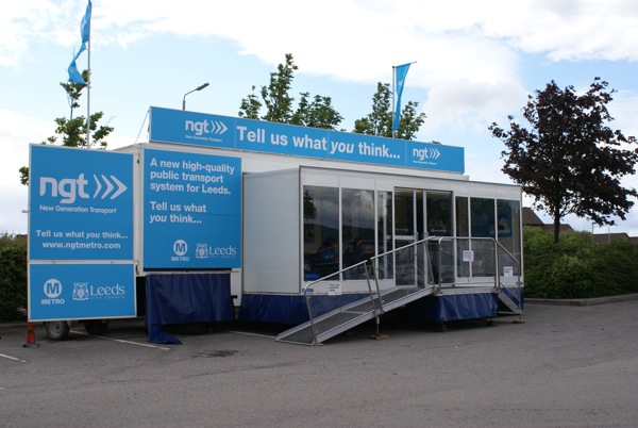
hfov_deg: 43.5
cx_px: 319
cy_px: 214
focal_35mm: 45
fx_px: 799
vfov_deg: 30.0
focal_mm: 30
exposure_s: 1/125
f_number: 9
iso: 100
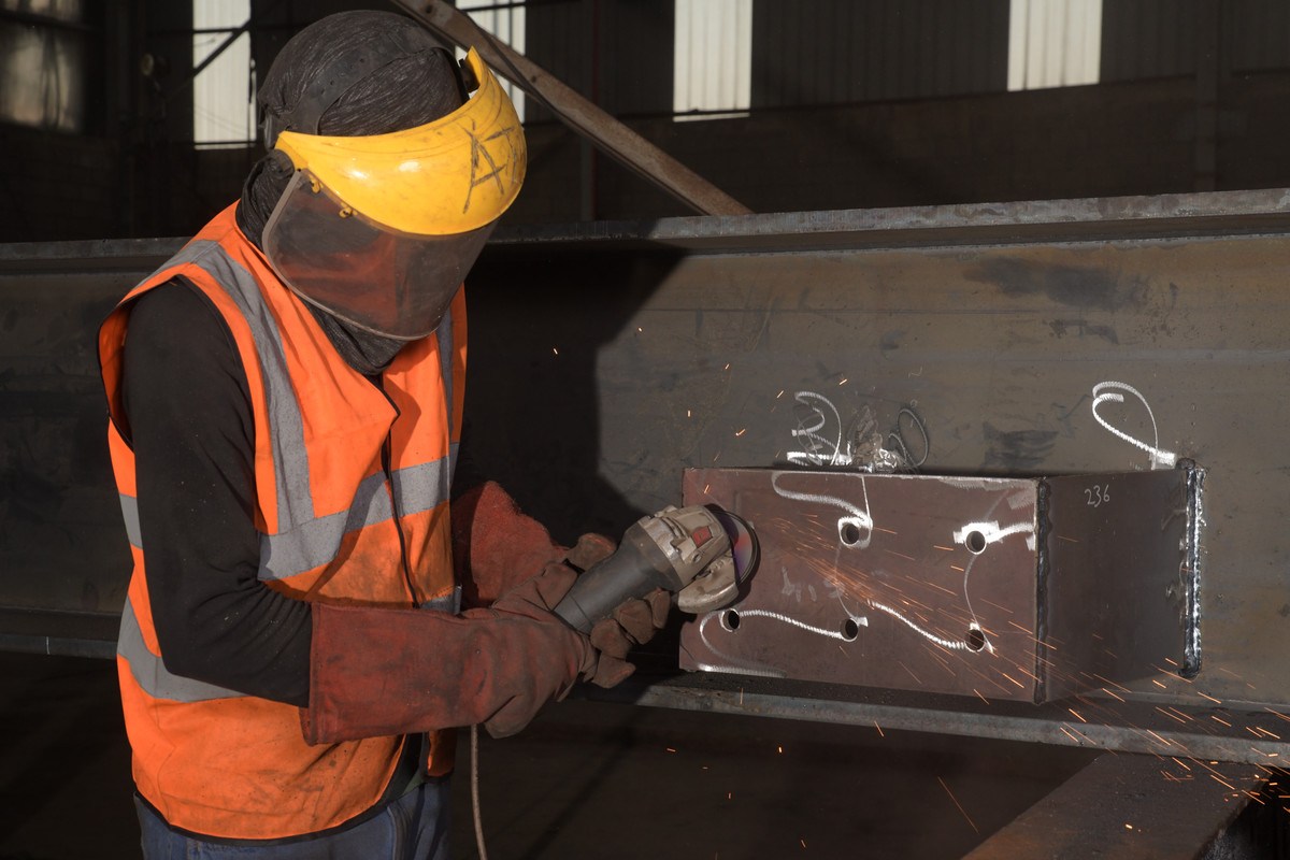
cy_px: 430
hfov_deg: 28.8
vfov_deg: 19.5
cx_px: 645
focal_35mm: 70
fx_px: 2508
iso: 1000
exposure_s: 1/250
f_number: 10
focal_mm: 70
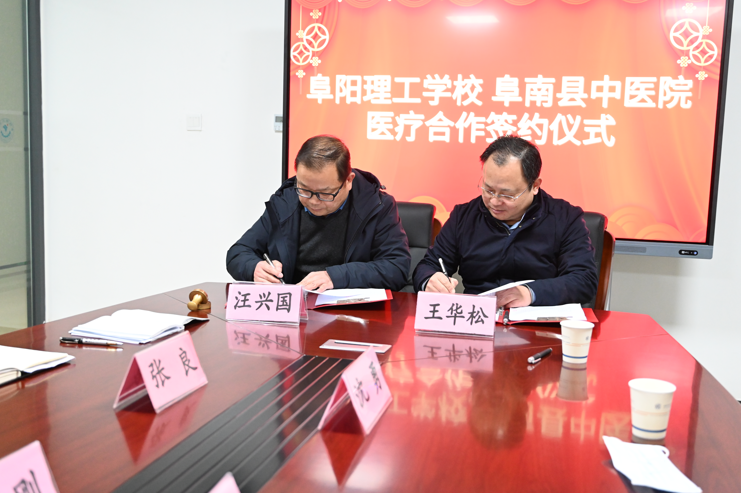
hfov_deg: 49.6
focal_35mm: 39
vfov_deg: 34.2
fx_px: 802
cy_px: 246
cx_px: 370
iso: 5600
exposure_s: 1/100
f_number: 4
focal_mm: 39
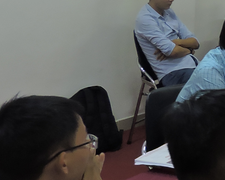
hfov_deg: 16.1
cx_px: 435
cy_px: 7
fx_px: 639
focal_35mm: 96
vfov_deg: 15.8
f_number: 3
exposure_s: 1/30
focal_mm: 4.3
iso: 220
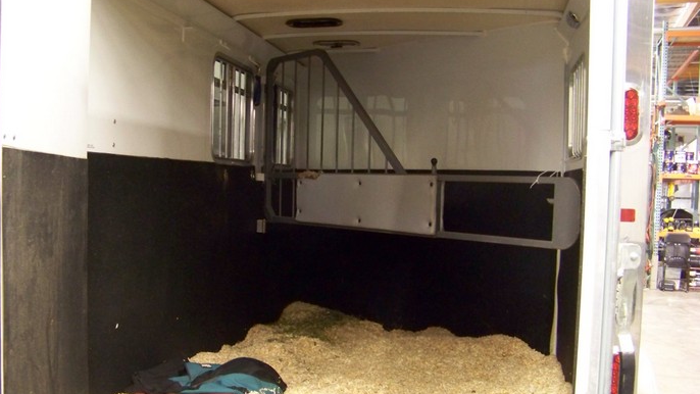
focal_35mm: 40
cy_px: 240
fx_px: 743
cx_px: 344
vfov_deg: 29.6
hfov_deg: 50.5
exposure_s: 1/6
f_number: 2.8
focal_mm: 5.85
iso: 400
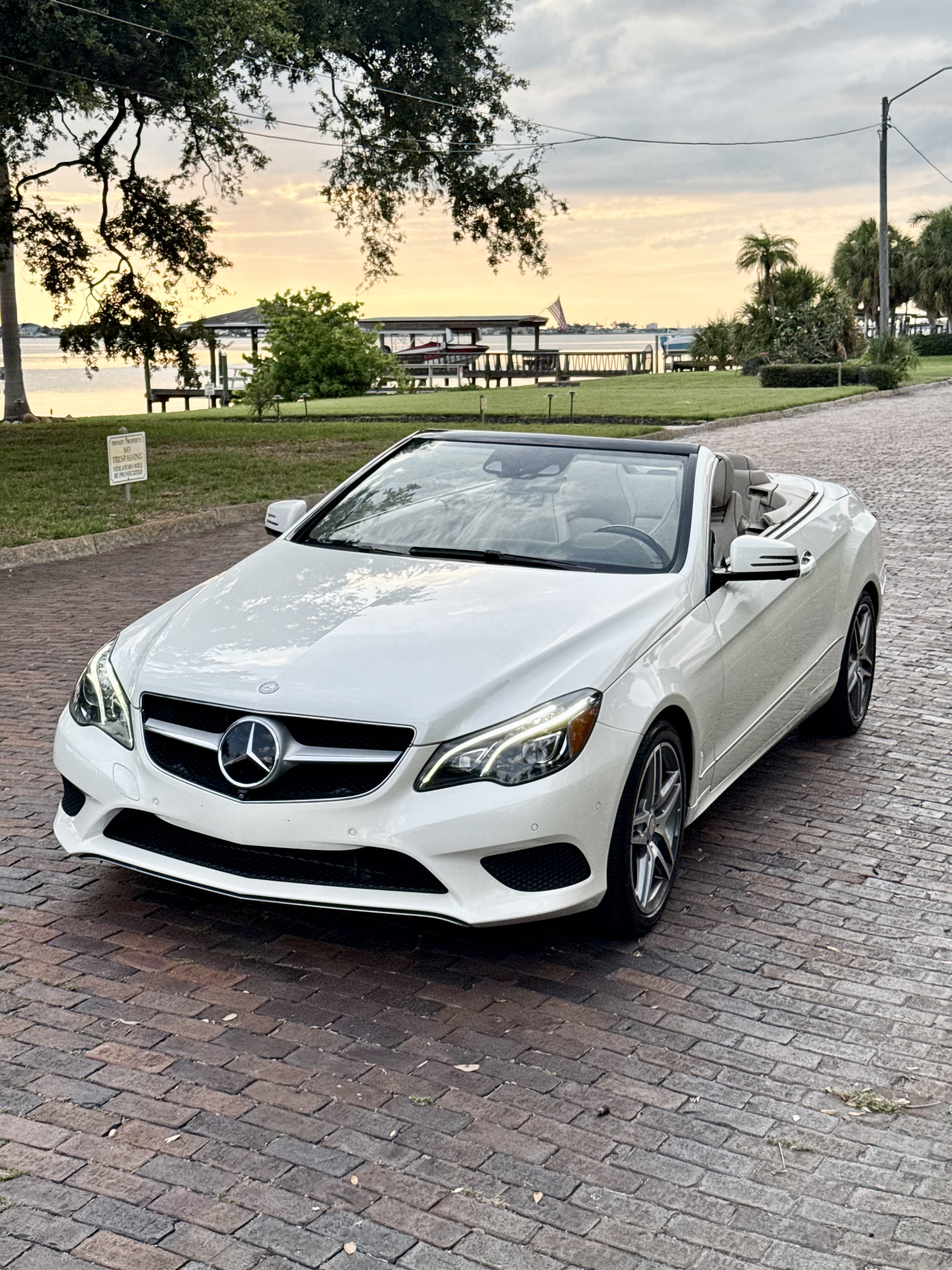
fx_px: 1760
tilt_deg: -9.8
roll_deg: -0.4
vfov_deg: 39.7
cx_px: 476
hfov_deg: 30.3
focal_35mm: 48
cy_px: 635
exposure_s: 1/1883
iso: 64
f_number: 1.78
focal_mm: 6.76
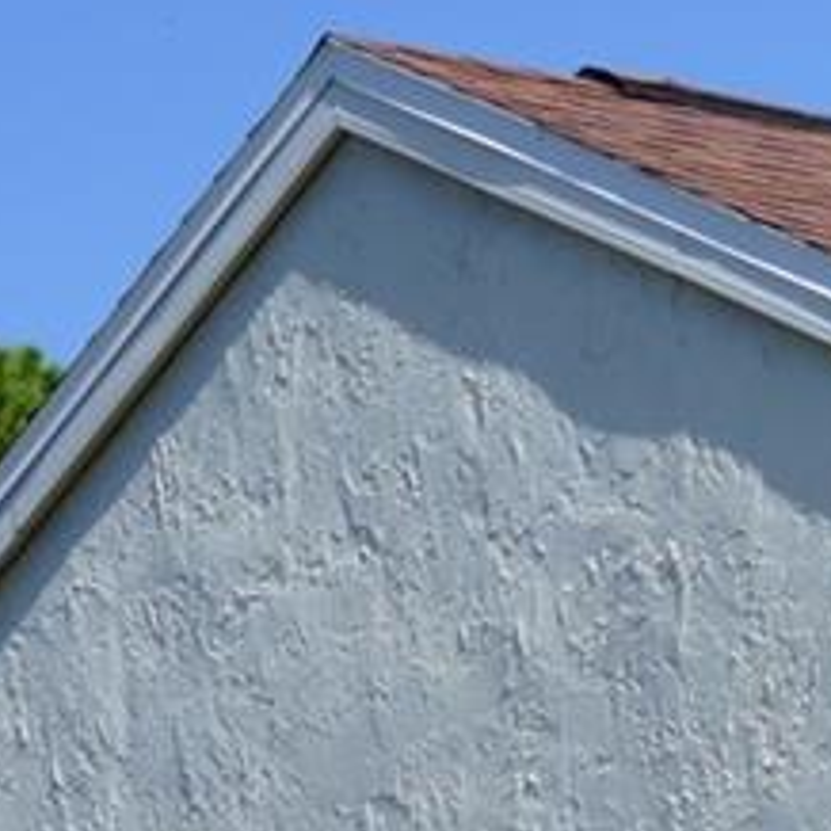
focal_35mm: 250
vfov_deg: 6.7
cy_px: 1830
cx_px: 2653
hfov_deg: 6.3
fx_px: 6790
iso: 100
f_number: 11
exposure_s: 1/320
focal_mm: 40
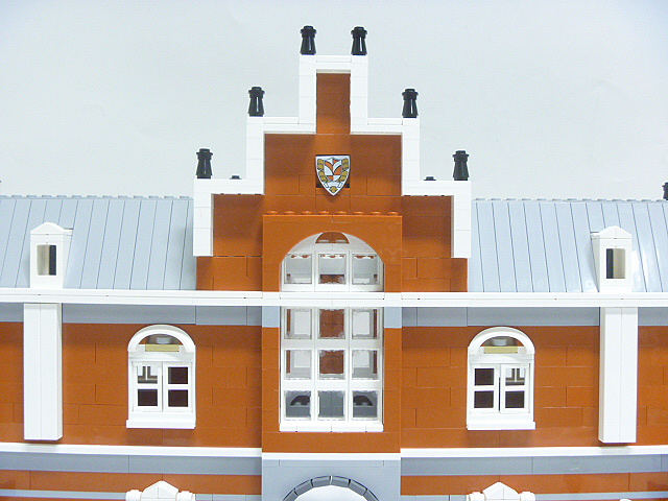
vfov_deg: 40.7
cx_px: 334
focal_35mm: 35
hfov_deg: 52.6
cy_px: 250
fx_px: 675
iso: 400
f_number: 3.5
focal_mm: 6.3
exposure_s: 1/6
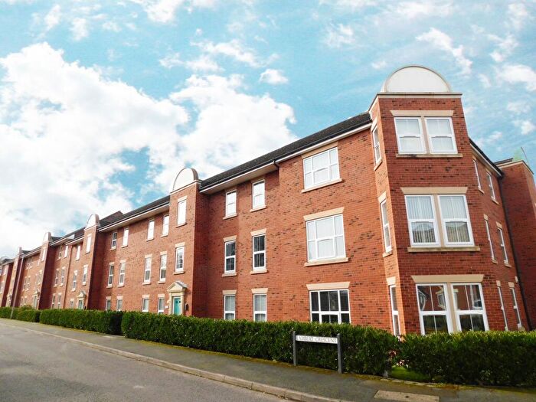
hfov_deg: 73.9
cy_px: 201
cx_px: 268
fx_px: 356
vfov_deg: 58.9
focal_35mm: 23
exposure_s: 1/800
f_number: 3
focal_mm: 4
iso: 125
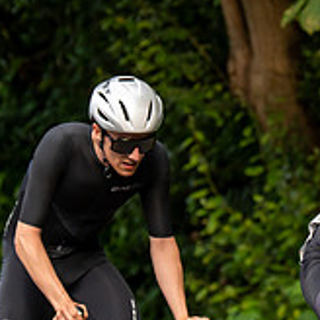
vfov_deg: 3.5
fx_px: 5208
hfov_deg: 3.5
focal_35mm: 498
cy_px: 194
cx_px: 380
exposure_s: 1/800
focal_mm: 121
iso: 400
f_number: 3.5
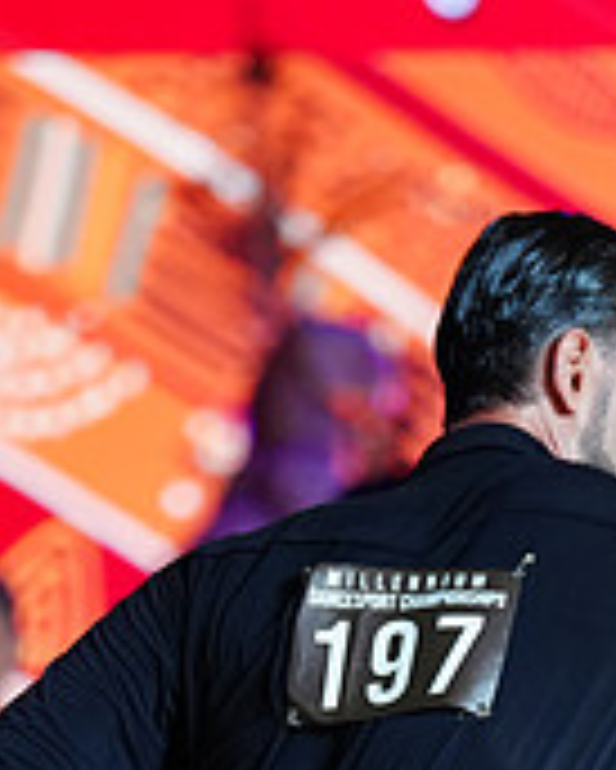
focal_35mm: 525
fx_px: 11954
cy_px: 1292
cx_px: 402
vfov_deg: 3.7
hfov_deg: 3.0
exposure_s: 1/320
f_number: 2.8
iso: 2000
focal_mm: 165
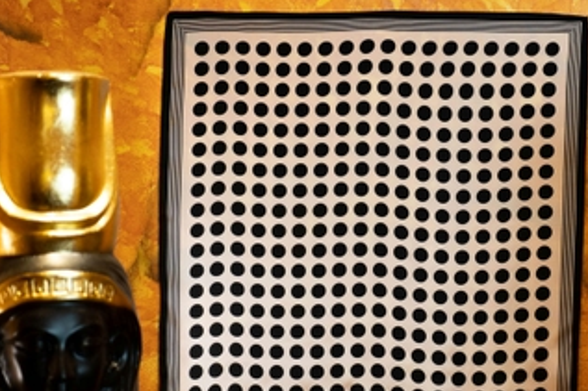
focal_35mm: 106
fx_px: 1730
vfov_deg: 12.9
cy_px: 217
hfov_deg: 19.2
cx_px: 388
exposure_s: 1/60
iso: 640
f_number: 4
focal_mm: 70
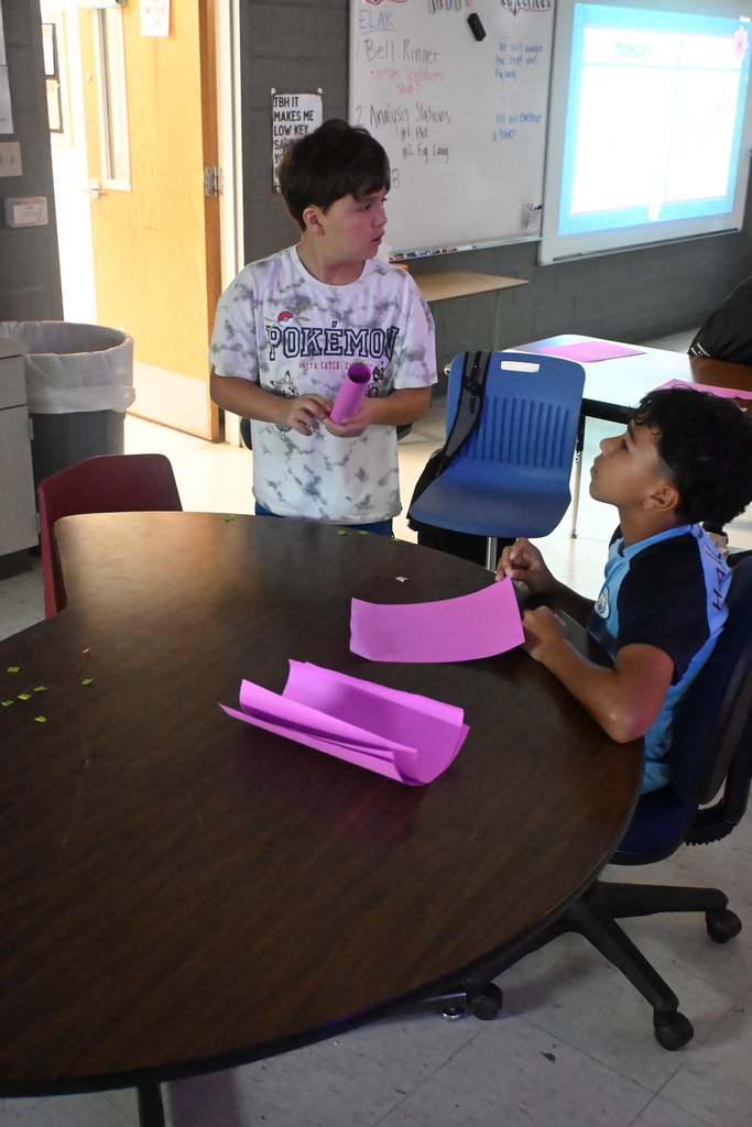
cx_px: 376
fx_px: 1221
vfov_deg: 49.5
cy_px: 564
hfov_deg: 34.2
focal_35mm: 39
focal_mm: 26
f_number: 4.5
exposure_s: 1/160
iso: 12800
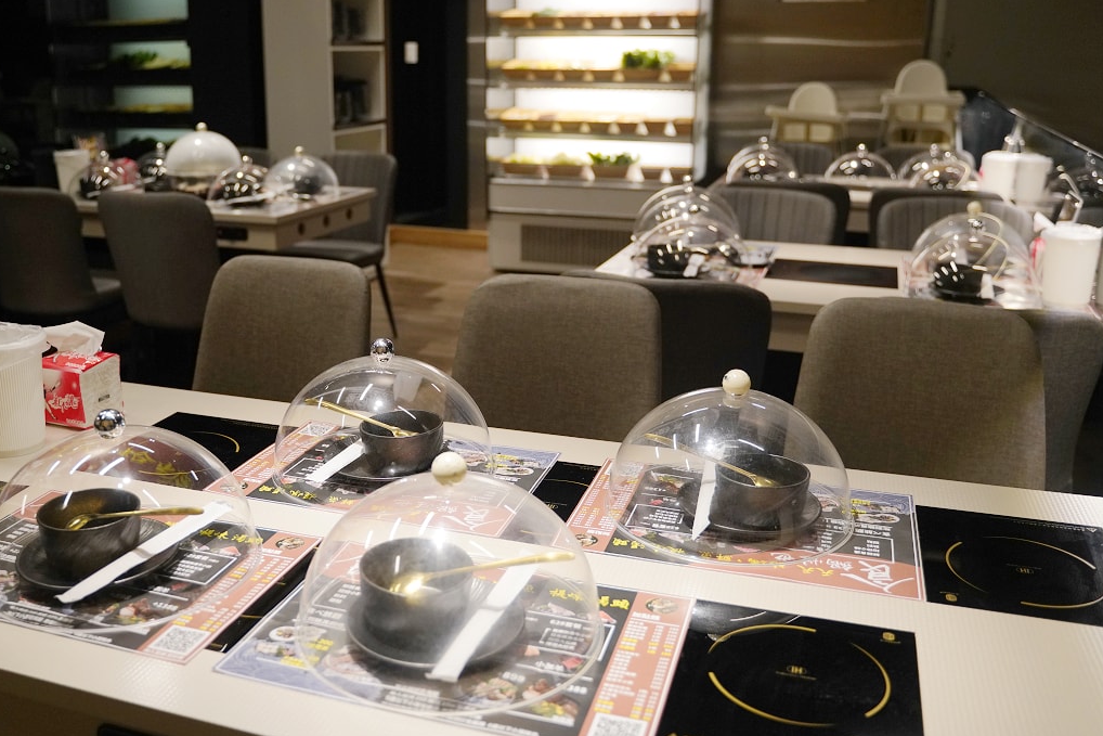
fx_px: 1011
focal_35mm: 33
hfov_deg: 57.0
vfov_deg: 39.9
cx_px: 480
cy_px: 306
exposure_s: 1/160
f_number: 3.2
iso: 1600
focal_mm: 28
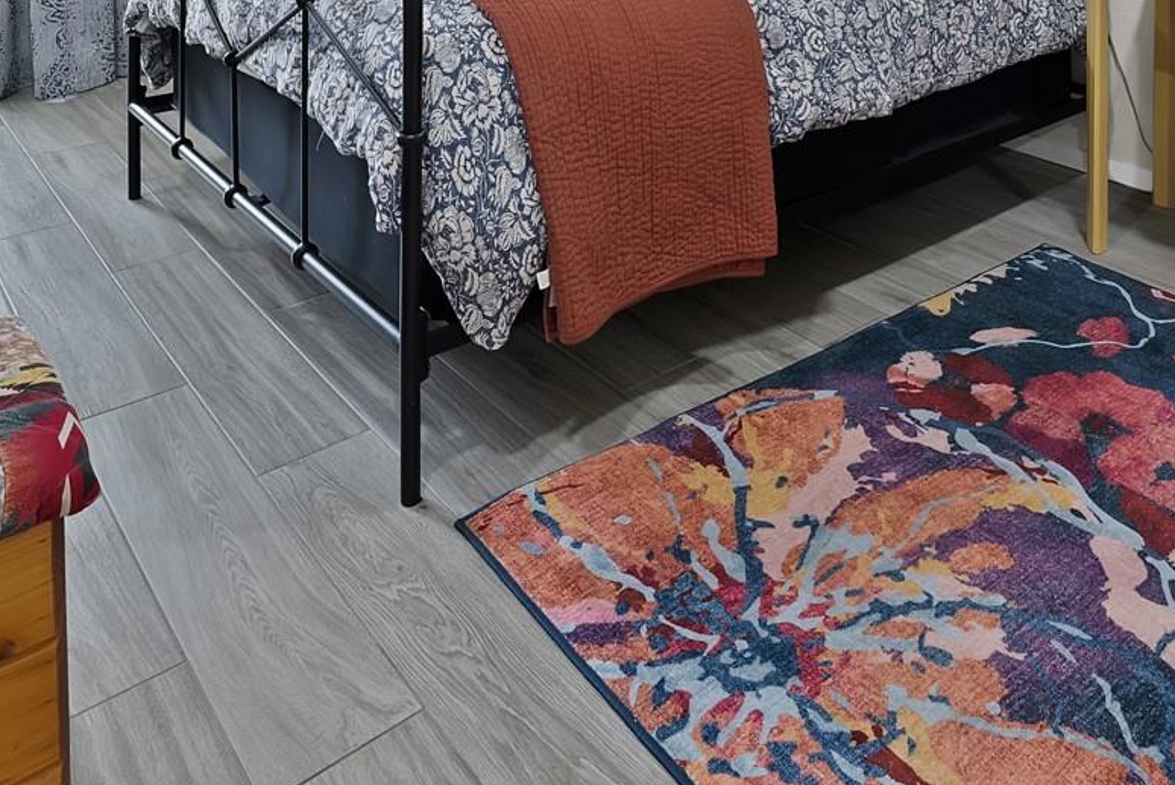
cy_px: -223
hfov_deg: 60.0
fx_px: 1012
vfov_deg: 32.4
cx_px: 674
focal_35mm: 31
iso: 640
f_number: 9
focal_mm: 12
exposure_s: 1/2
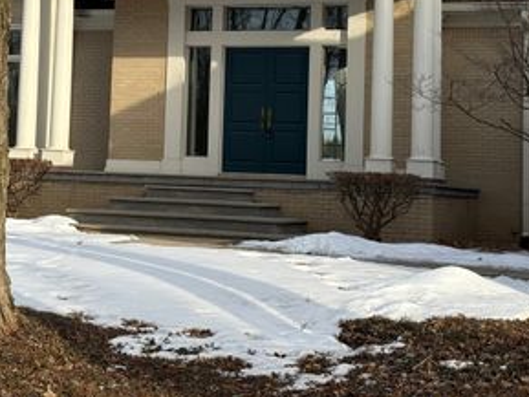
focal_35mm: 83
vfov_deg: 17.6
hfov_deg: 23.5
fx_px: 1269
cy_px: 63
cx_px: 207
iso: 64
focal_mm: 6.76
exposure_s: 1/2273
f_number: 1.78
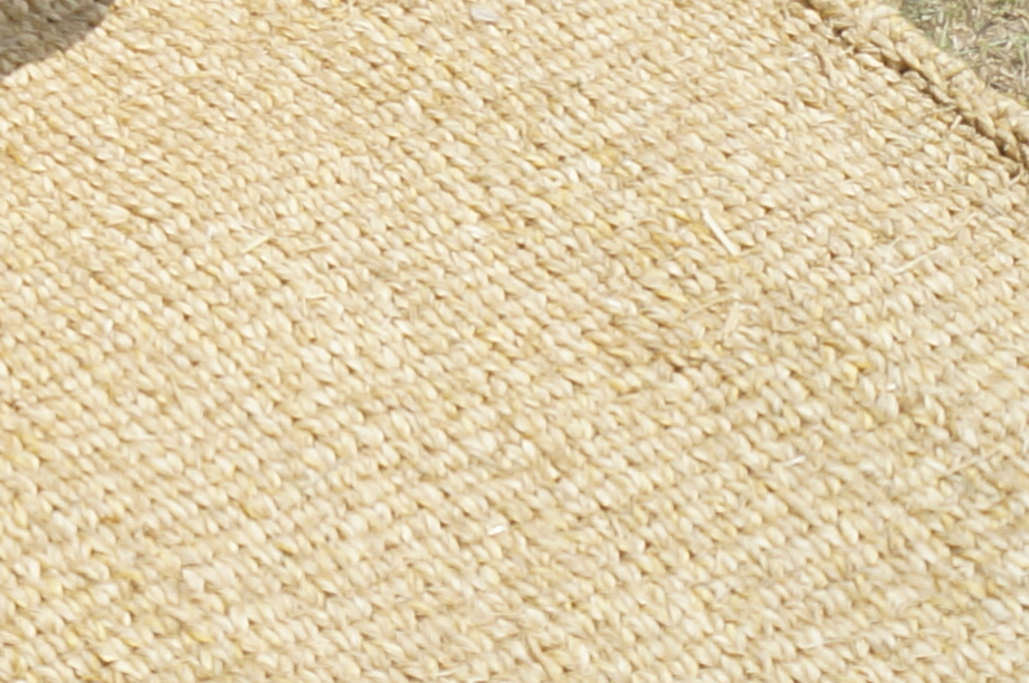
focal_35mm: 144
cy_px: -980
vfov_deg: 8.6
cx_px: -751
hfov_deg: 13.1
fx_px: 4112
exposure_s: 1/400
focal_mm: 18
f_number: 8
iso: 100
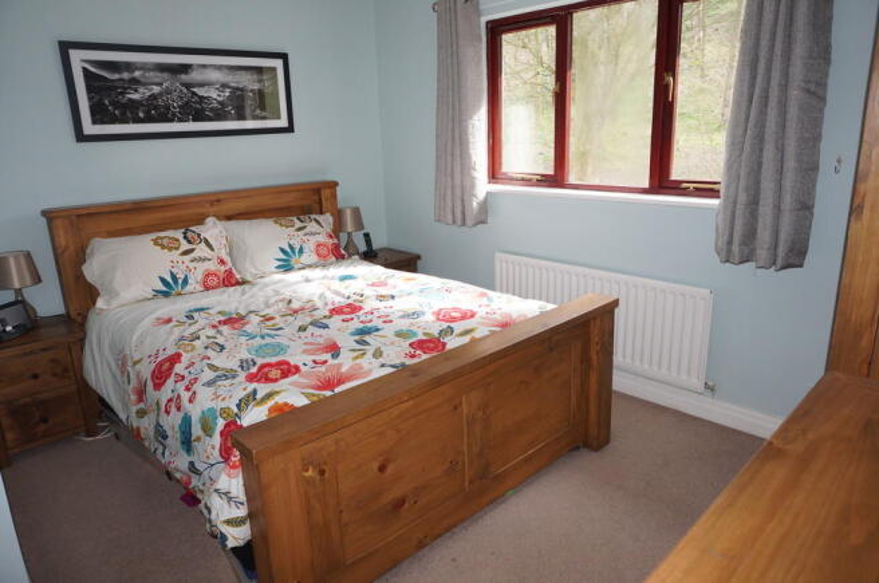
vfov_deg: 53.0
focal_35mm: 24
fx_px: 585
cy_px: 292
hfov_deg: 73.8
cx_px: 440
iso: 400
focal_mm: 16
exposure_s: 1/125
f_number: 4
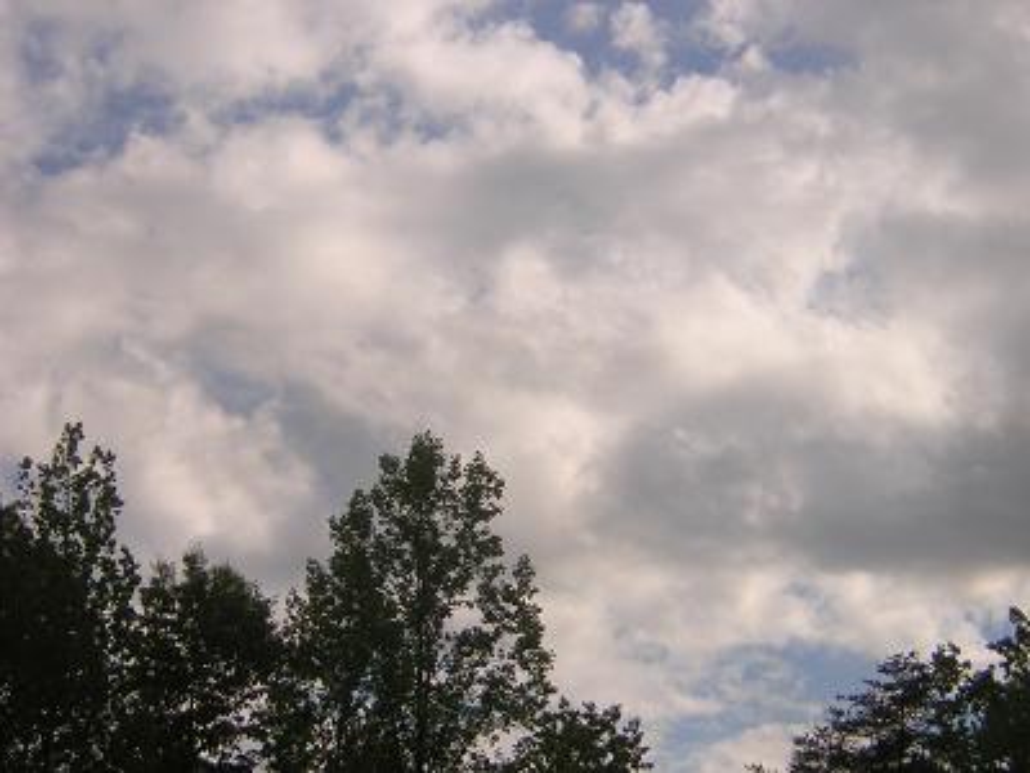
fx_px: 2083
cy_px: 386
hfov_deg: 27.8
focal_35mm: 70
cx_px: 515
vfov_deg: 21.0
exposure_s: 1/1502
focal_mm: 9.1
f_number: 3.6
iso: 100
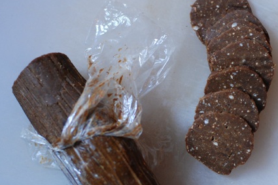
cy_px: 97
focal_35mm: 106
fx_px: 819
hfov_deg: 19.2
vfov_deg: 12.9
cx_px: 164
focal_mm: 50
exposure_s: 1/25
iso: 800
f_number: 2.2
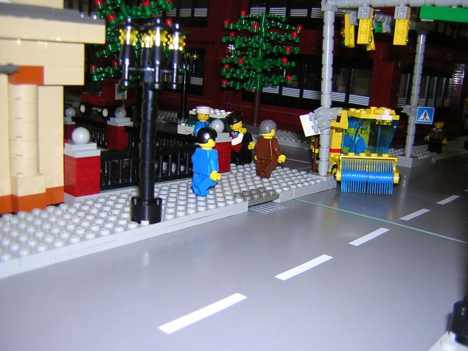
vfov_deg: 39.7
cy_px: 176
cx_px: 234
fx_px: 487
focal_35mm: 36
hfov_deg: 51.4
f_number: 2.6
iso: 100
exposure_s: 1/60.1
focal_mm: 4.7
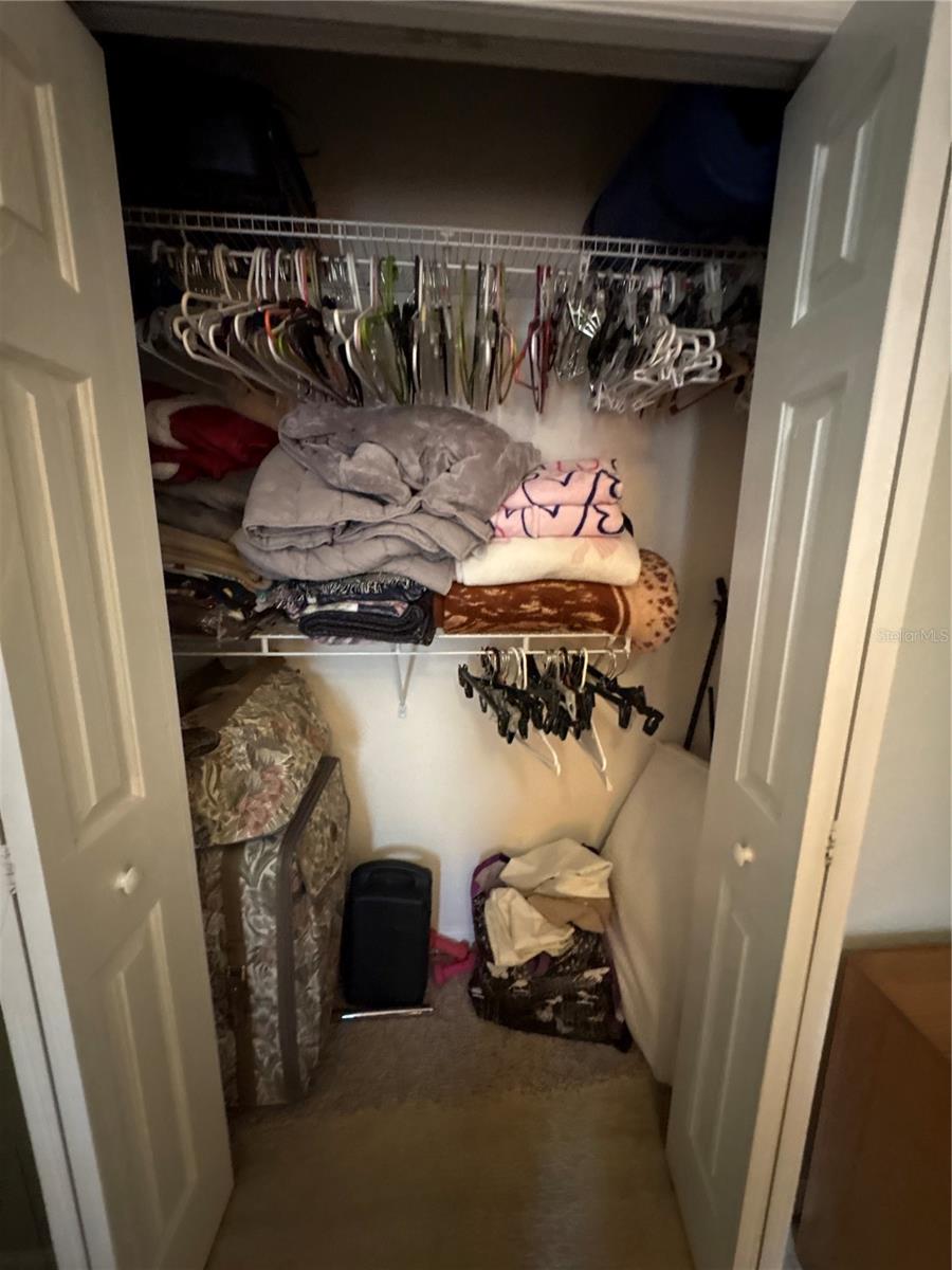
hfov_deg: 85.7
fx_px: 513
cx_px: 476
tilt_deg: -9.7
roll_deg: -1.6
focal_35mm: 14
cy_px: 635
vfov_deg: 102.1
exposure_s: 1/30
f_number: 2.2
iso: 1250
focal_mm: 2.22
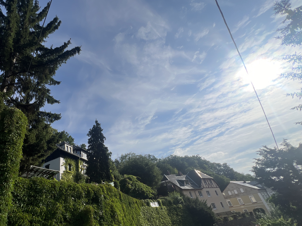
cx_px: 105
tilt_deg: +30.0
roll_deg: +8.3
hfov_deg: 88.3
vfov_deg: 74.0
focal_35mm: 17
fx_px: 148
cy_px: 134
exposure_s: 1/3650
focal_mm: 1.57
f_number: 1.8
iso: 40
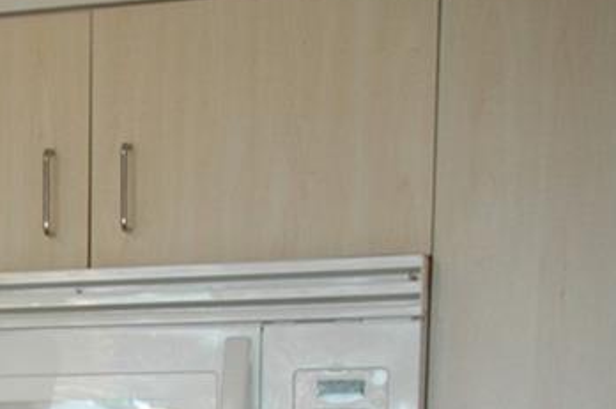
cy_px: 773
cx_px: -637
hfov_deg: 13.9
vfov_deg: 10.3
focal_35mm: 124
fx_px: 2119
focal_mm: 18
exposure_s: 1/60
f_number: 3.5
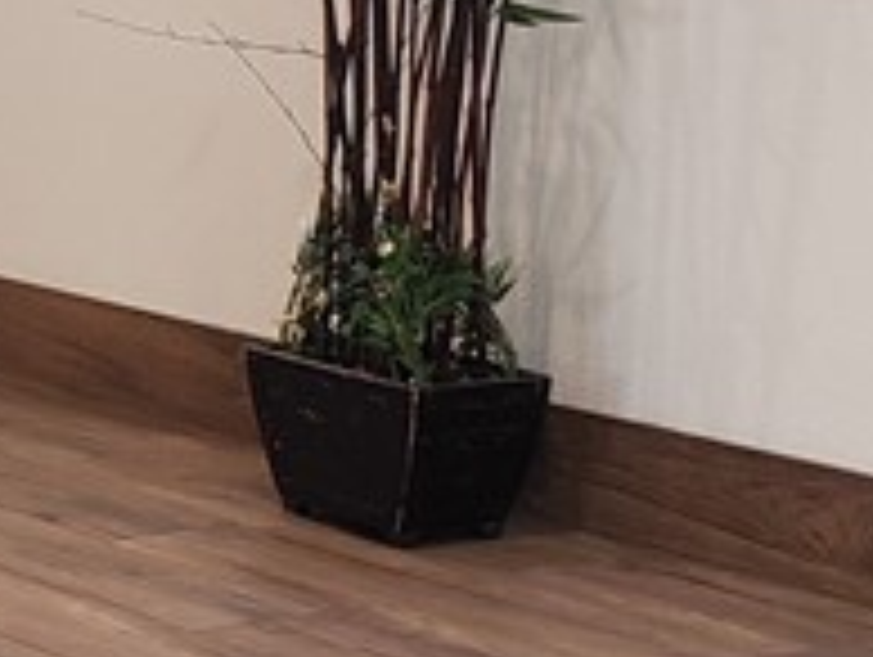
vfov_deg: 10.8
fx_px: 3459
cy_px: 310
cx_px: -968
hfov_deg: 12.4
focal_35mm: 137
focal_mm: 4.3
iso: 160
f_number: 2.4
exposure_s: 1/50
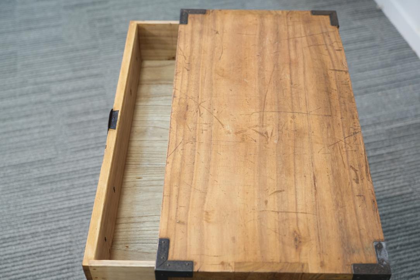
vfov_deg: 28.7
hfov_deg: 41.9
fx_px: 548
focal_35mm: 47
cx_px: 210
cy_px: 140
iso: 640
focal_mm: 47
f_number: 4
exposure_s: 1/50
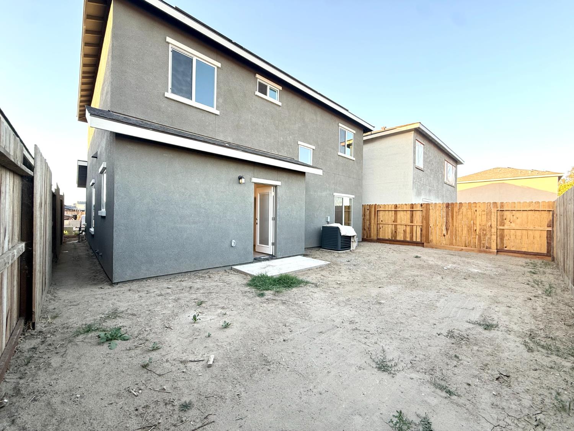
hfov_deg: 102.1
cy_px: 216
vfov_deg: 85.7
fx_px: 232
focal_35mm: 14
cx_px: 287
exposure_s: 1/122
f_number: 2.2
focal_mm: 2.22
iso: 50
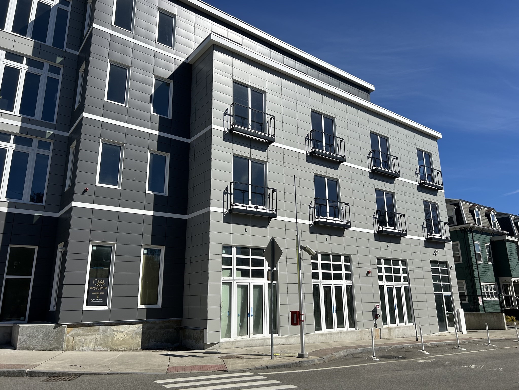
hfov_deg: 67.3
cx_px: 260
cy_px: 195
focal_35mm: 26
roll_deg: +1.2
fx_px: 390
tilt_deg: +14.1
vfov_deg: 53.1
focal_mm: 5.7
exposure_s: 1/8000
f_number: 1.5
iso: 50
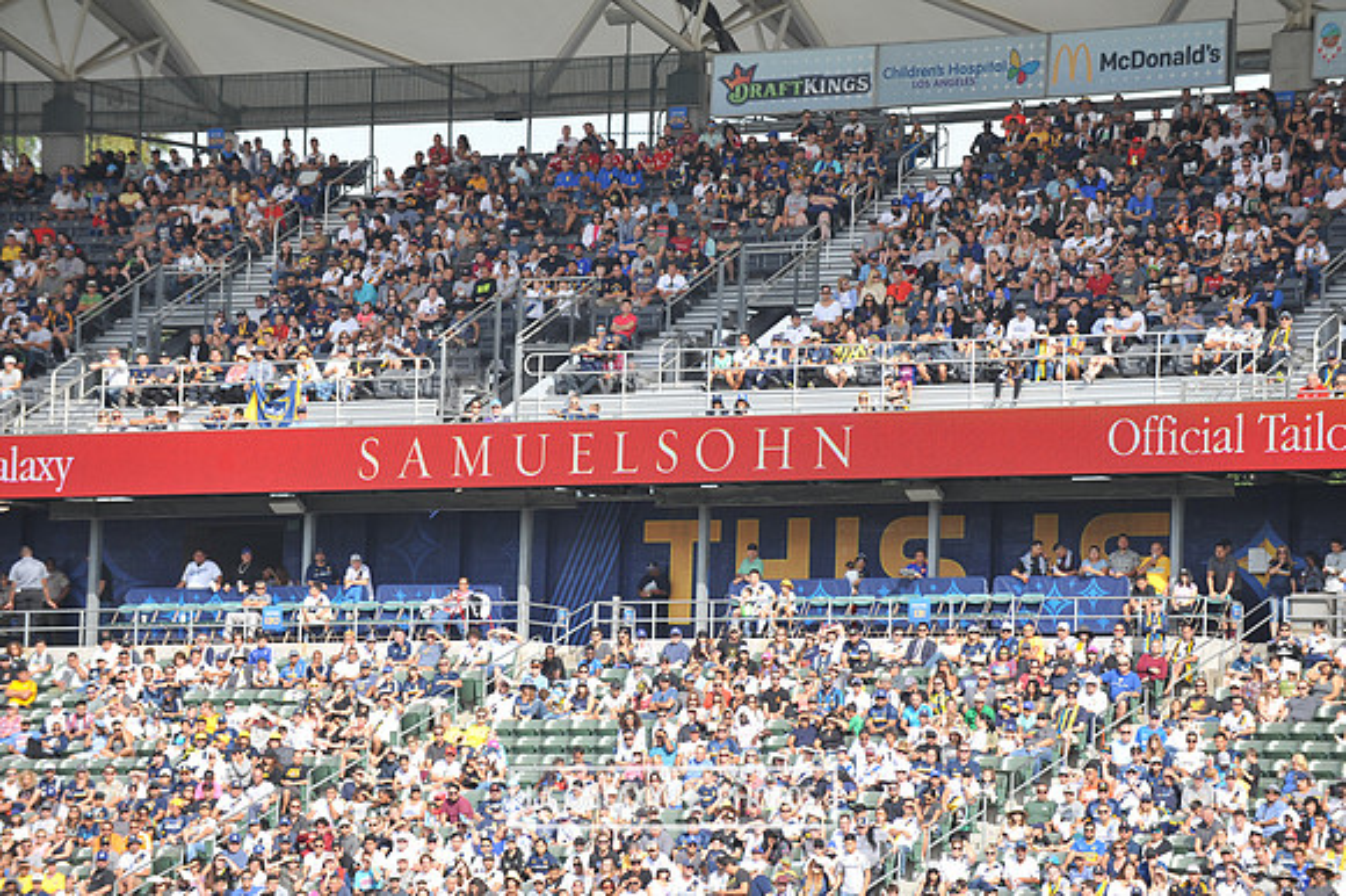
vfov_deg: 6.9
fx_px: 7473
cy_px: 448
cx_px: 673
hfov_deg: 10.3
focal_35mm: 200
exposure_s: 1/1250
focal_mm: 200
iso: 500
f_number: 5
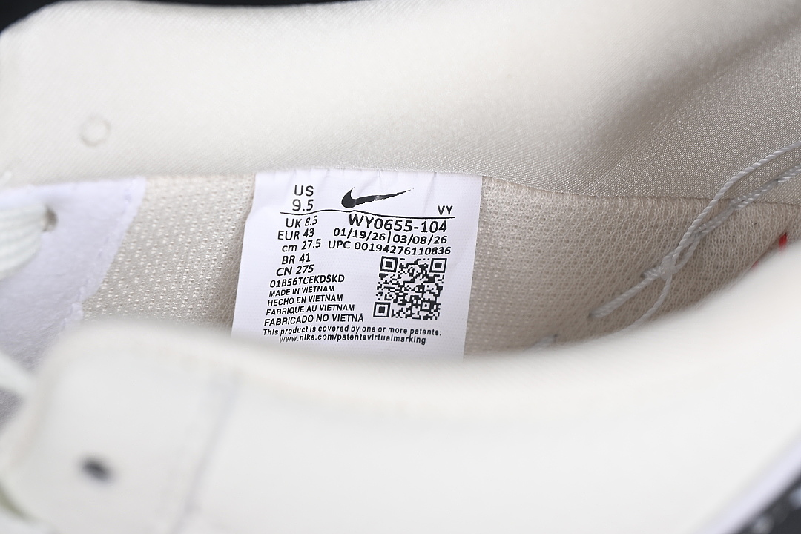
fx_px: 1669
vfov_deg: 18.2
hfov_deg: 27.0
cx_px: 400
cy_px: 267
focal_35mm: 75
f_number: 7.1
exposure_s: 1/80
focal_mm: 50
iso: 160
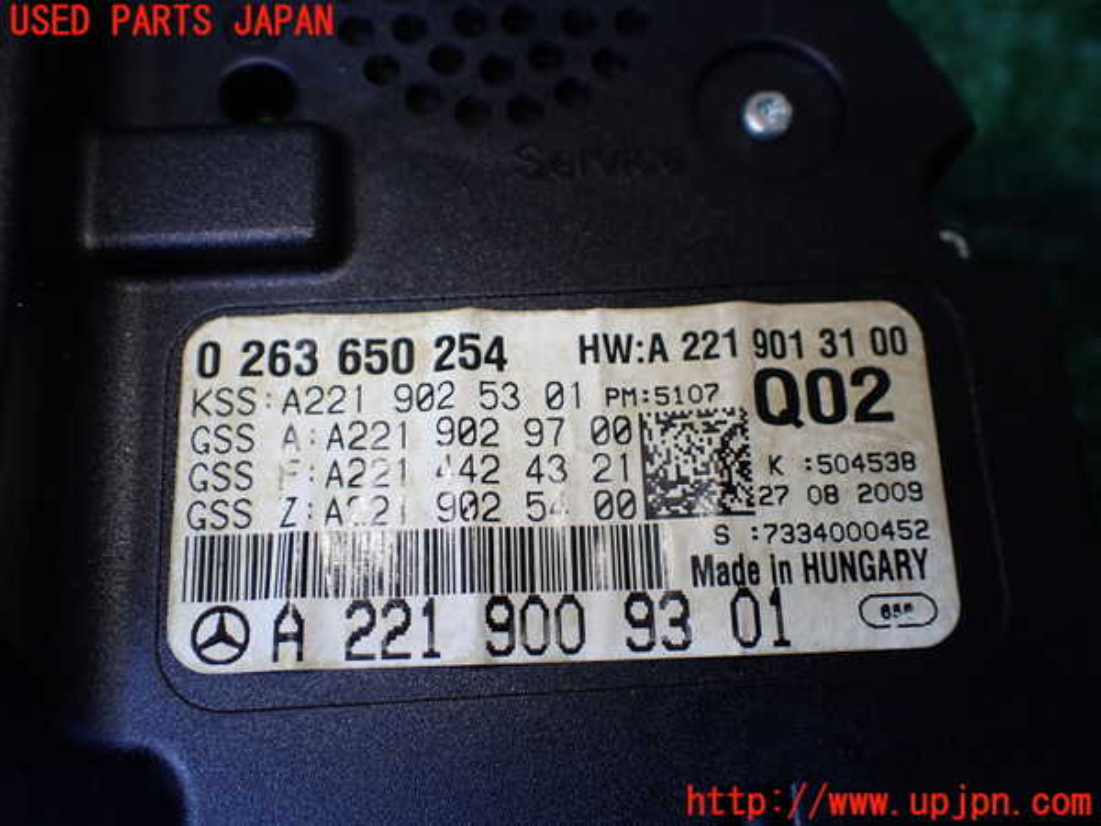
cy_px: 413
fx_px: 954
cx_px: 550
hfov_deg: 60.0
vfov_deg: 46.8
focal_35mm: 30
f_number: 2.3
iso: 100
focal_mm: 5.4
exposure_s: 1/125
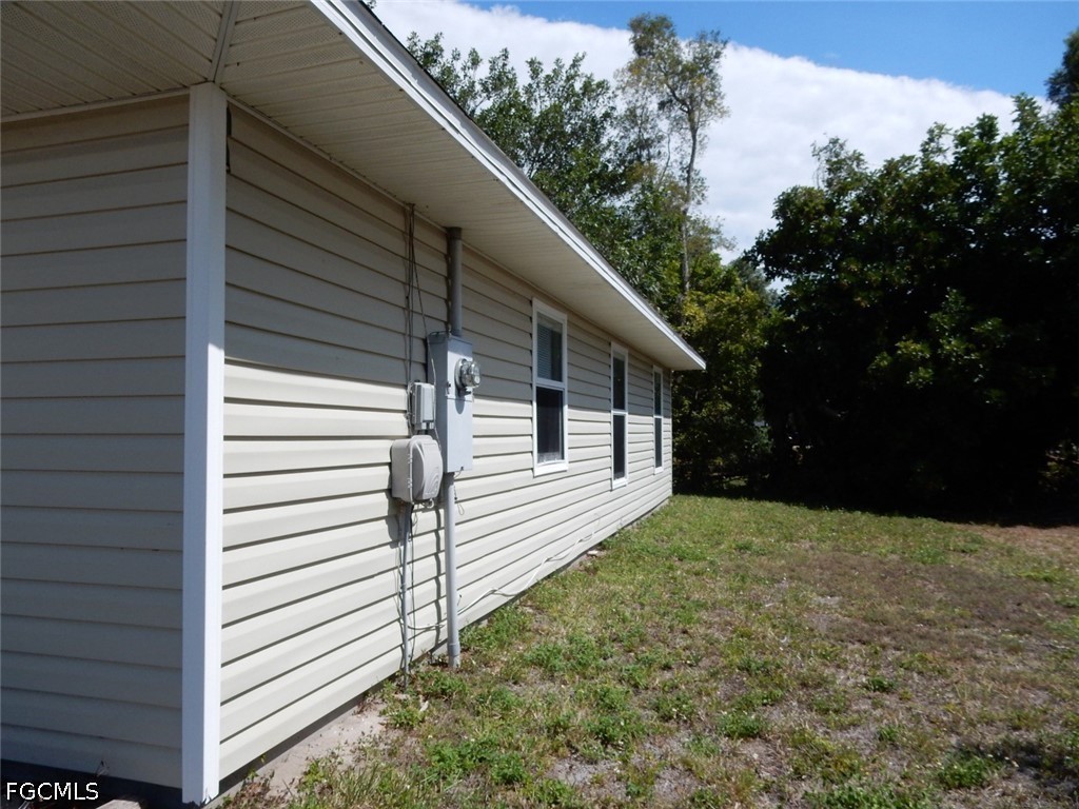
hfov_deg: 69.4
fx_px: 779
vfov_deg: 54.9
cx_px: 540
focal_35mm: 25
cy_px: 404
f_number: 3.7
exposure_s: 1/2000
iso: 125
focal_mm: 4.5
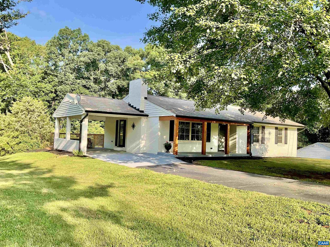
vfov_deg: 48.2
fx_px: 276
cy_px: 124
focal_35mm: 29
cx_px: 165
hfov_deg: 61.7
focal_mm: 3
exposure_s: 1/478
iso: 16
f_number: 1.8
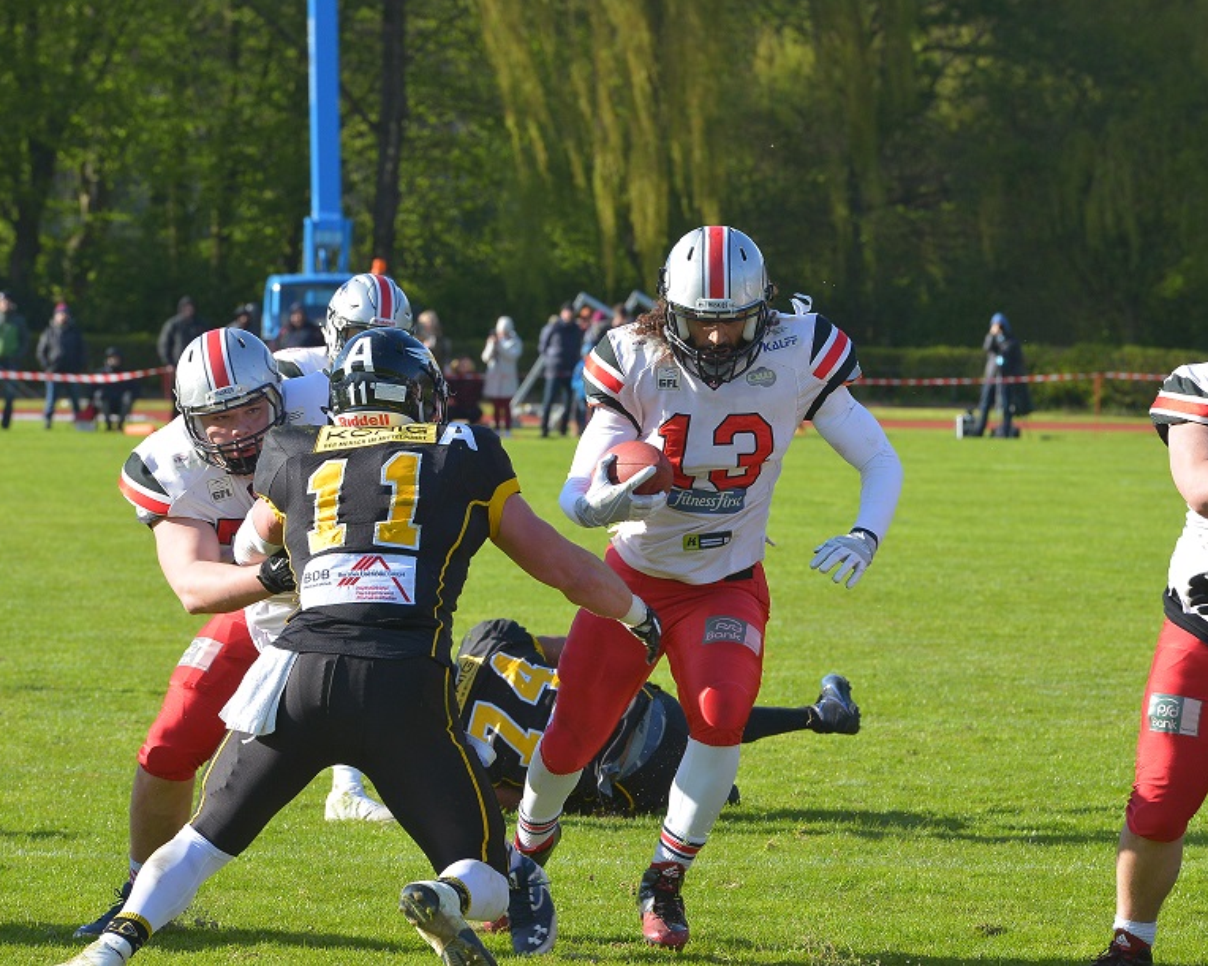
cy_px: 484
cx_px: 651
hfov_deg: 8.6
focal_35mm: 226
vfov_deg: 6.8
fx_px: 8079
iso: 1600
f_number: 11
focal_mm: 200
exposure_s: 1/1000
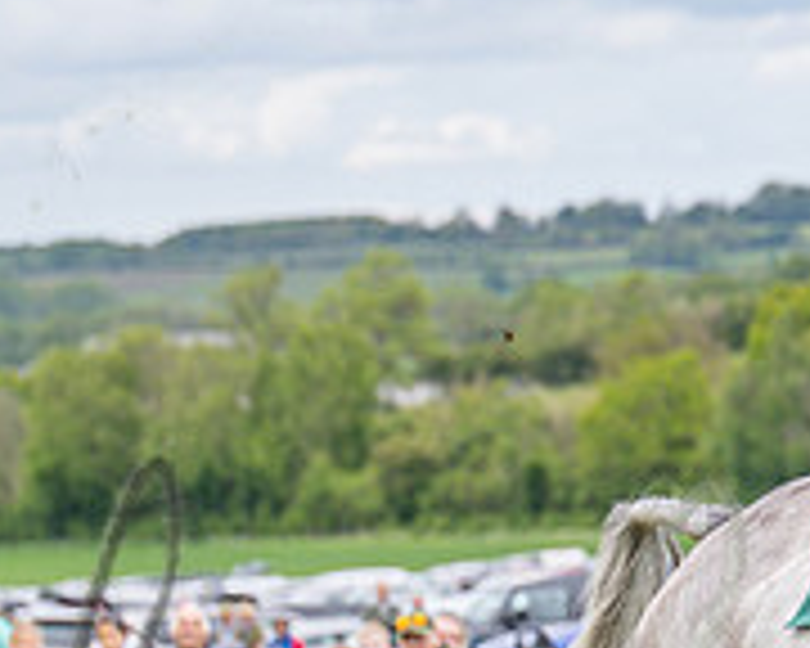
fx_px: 7527
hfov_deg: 6.1
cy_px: 523
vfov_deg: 4.9
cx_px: 1410
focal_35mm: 314
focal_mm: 70
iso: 200
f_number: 2.8
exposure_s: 1/1600
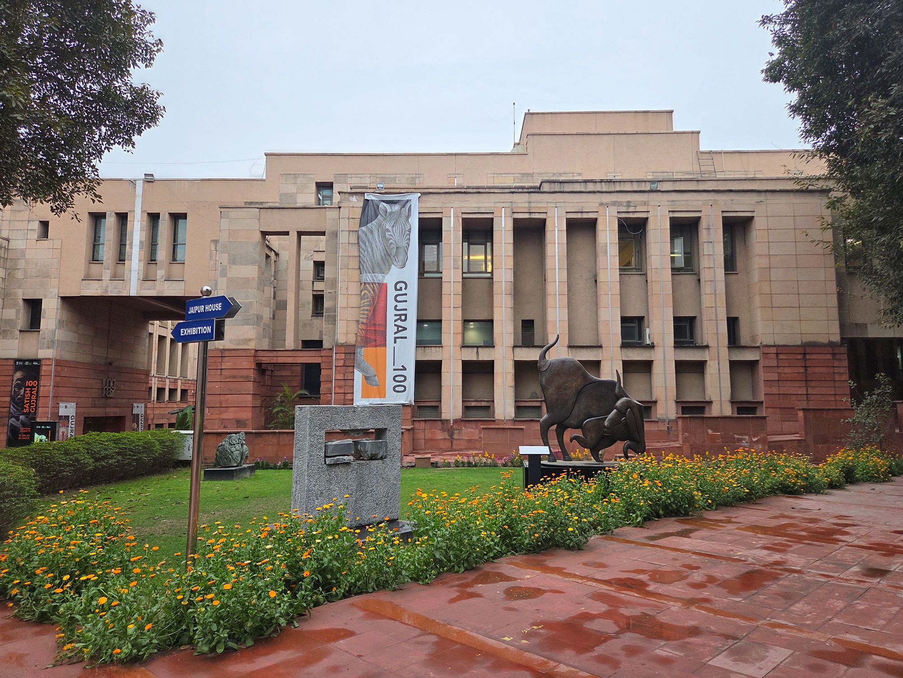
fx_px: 600
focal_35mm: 23
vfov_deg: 58.9
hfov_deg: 73.9
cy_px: 339
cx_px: 452
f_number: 1.8
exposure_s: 1/180
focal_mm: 5.4
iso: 40
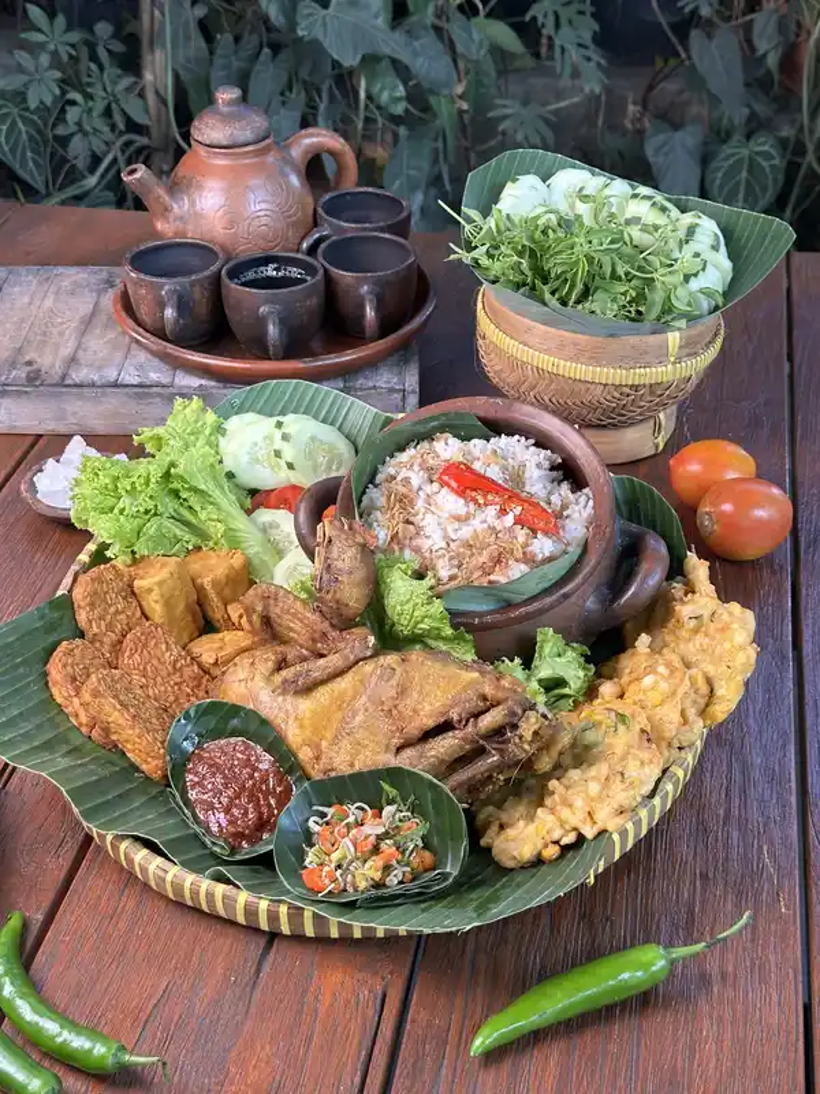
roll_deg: -1.1
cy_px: 547
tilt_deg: -33.4
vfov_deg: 39.7
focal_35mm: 48
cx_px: 410
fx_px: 1516
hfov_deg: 30.3
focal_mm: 6.86
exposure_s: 1/121
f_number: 1.78
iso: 64
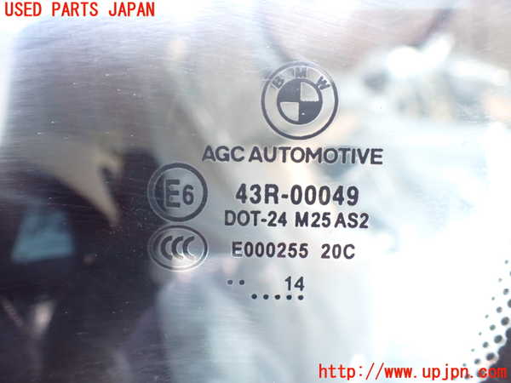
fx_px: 443
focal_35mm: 30
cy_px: 192
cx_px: 256
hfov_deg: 60.0
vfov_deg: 46.8
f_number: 2.3
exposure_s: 1/100
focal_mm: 5.4
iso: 800
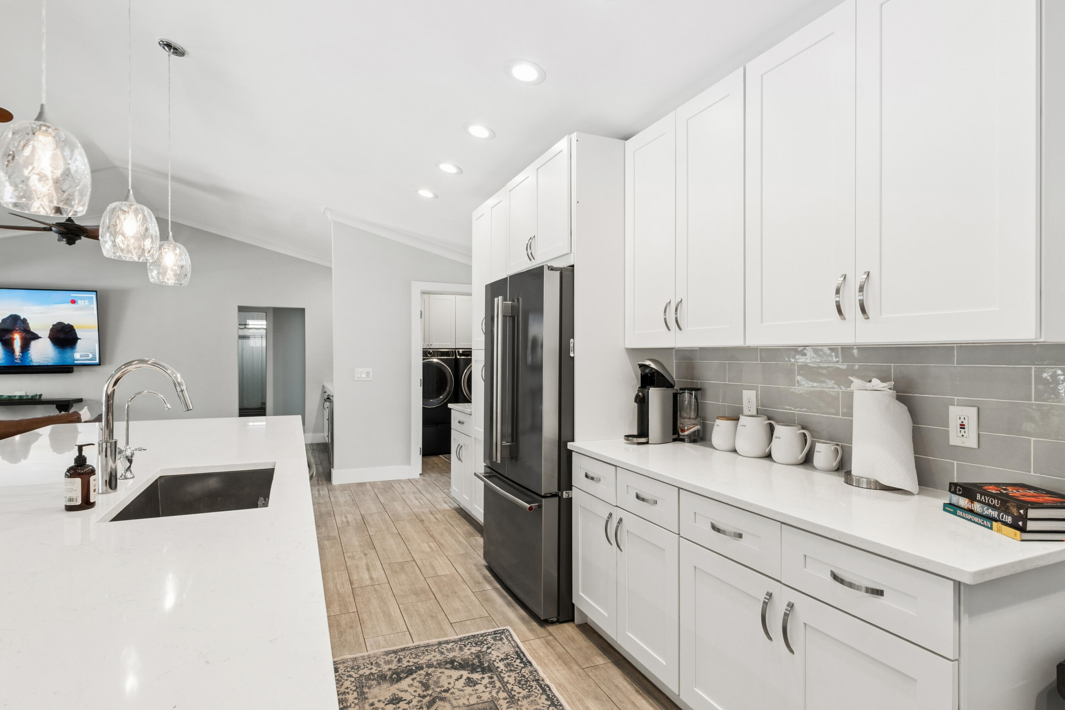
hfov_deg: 90.0
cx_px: 532
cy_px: 355
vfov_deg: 67.4
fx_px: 532
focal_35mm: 18
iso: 200
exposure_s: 1/13
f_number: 9
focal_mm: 12
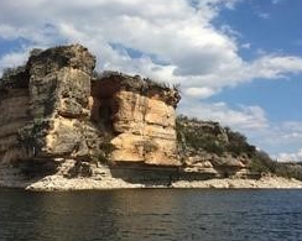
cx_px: 142
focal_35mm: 48
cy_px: 75
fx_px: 429
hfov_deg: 38.8
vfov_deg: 31.1
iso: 40
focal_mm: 4.12
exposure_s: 1/5128
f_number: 2.2
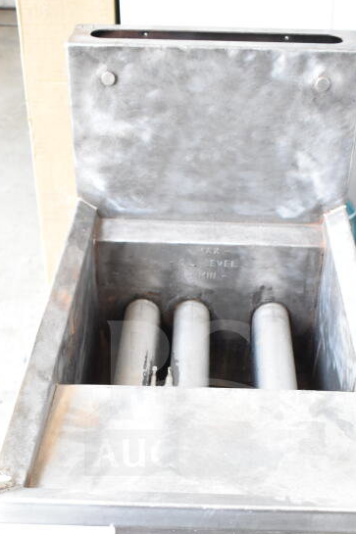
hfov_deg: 25.6
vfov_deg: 36.8
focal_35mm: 53
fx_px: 784
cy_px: 398
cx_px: 194
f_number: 5
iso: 1600
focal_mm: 21
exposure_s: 1/100
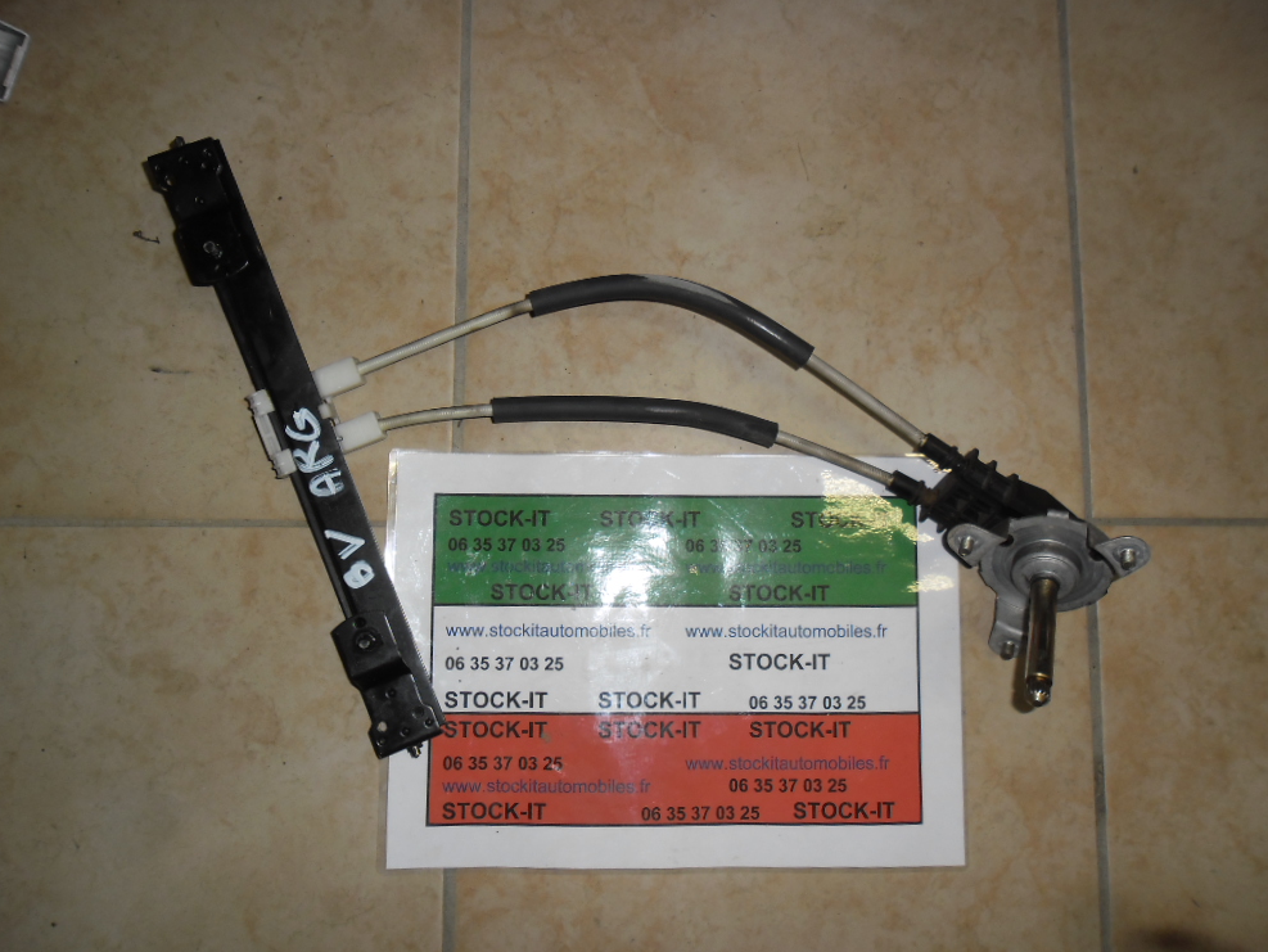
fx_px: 1026
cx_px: 646
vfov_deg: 49.8
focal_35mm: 28
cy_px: 469
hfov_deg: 63.4
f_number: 3.5
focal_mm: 4.9
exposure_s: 1/45
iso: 80
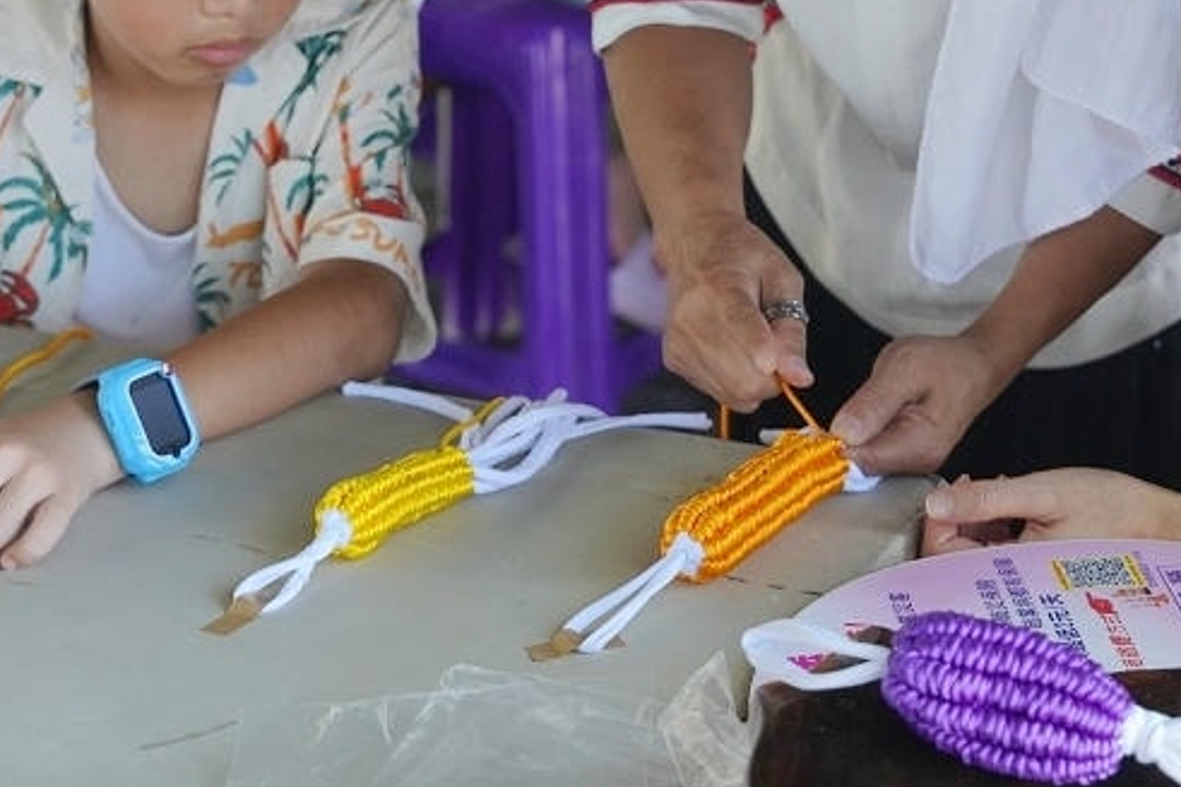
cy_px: -103
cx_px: 820
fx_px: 2886
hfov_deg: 23.0
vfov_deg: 15.1
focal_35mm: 88
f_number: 4
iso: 320
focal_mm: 36
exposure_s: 1/60
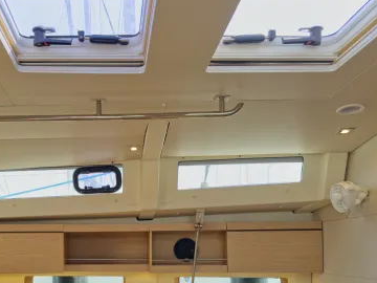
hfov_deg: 45.6
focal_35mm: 40
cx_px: 106
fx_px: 436
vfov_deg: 34.9
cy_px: 225
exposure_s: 1/328
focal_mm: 6.9
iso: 80
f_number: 1.8
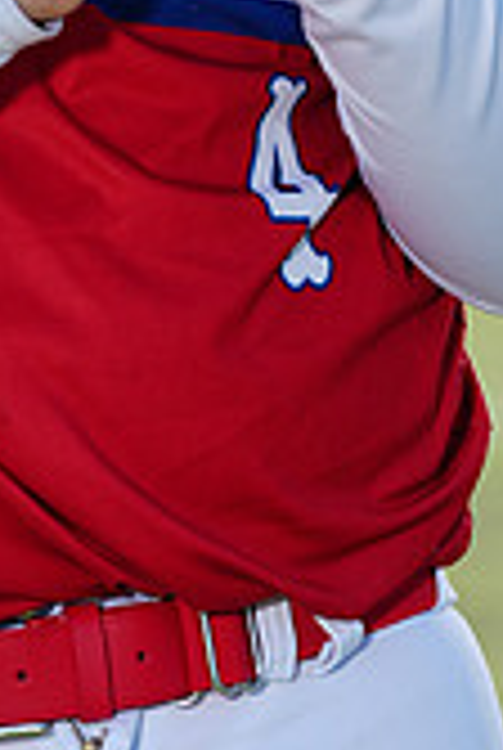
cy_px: -494
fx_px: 14463
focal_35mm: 693
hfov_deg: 2.0
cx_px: -83
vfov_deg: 3.0
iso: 50
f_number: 5
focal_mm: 200
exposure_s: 1/250
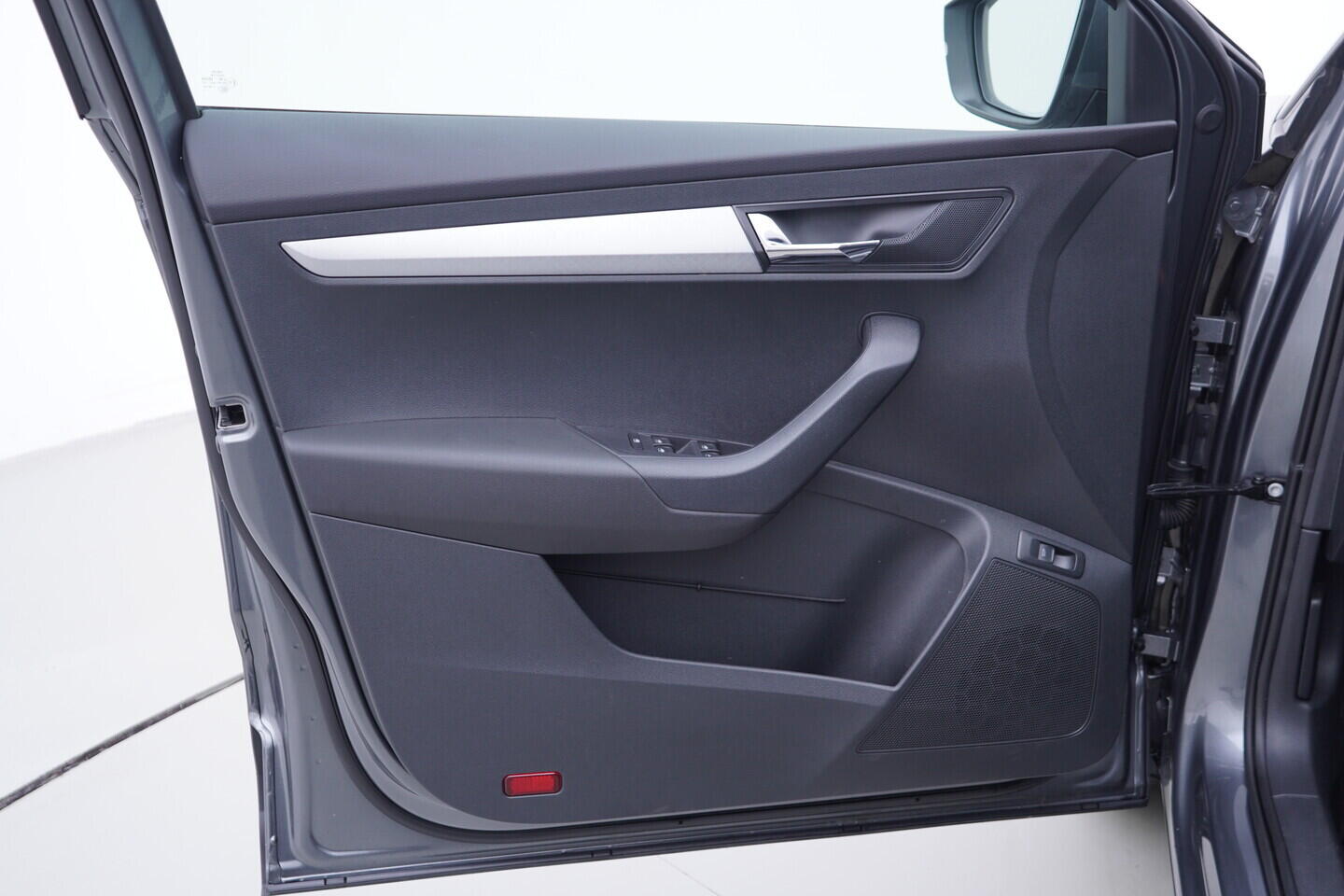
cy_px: 448
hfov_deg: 53.1
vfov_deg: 36.9
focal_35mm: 36
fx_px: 1344
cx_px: 672
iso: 125
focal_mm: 24
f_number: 2.8
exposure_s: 1/40
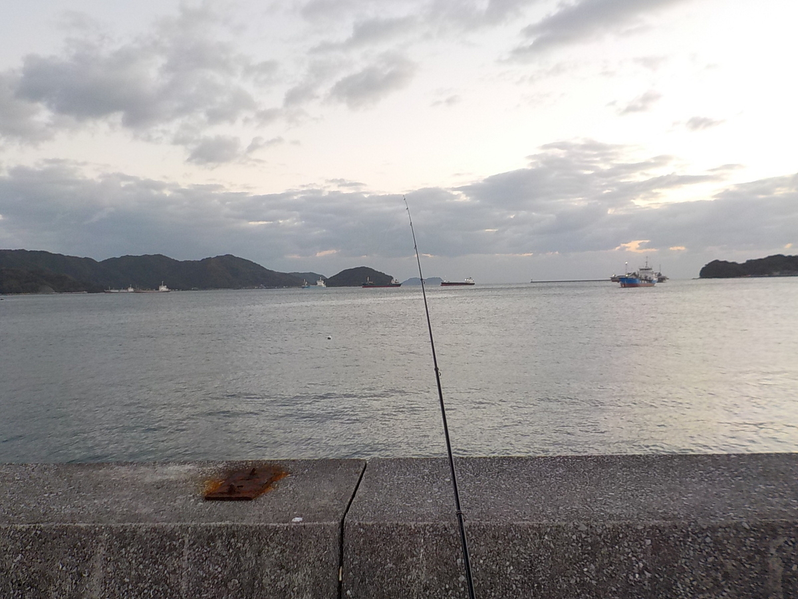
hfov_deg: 60.0
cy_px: 300
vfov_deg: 46.8
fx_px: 692
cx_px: 399
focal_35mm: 30
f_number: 3.3
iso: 140
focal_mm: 4.1
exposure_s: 1/30
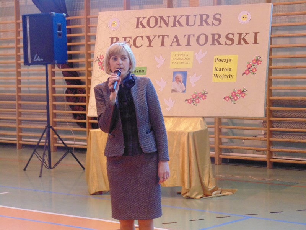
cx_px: 153
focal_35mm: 98
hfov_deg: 20.0
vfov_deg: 15.1
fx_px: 866
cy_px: 115
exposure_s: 1/15
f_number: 4.6
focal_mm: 17.5
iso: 400
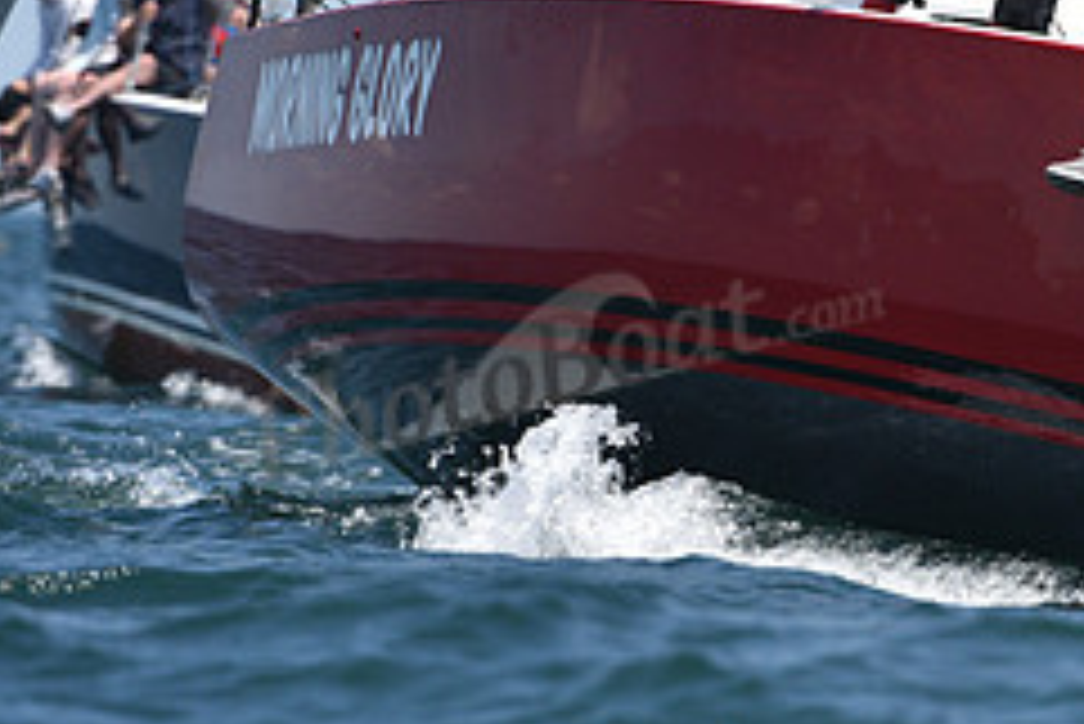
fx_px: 28983
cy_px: 70
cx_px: 1120
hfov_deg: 2.1
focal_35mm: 962
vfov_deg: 1.4
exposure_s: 1/1600
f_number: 6.3
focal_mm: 400
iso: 320
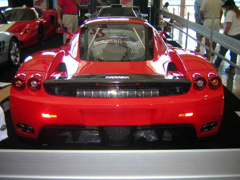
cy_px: 90
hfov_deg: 51.4
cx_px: 120
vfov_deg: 39.7
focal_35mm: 36
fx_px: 250
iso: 110
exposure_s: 1/60.1
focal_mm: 4.7
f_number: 2.6
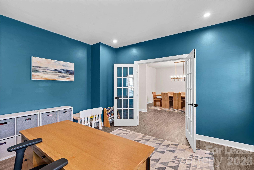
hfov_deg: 96.7
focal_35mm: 16
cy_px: 85
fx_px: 113
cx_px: 127
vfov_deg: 73.7
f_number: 8
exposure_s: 1/1.67
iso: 100
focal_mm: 16
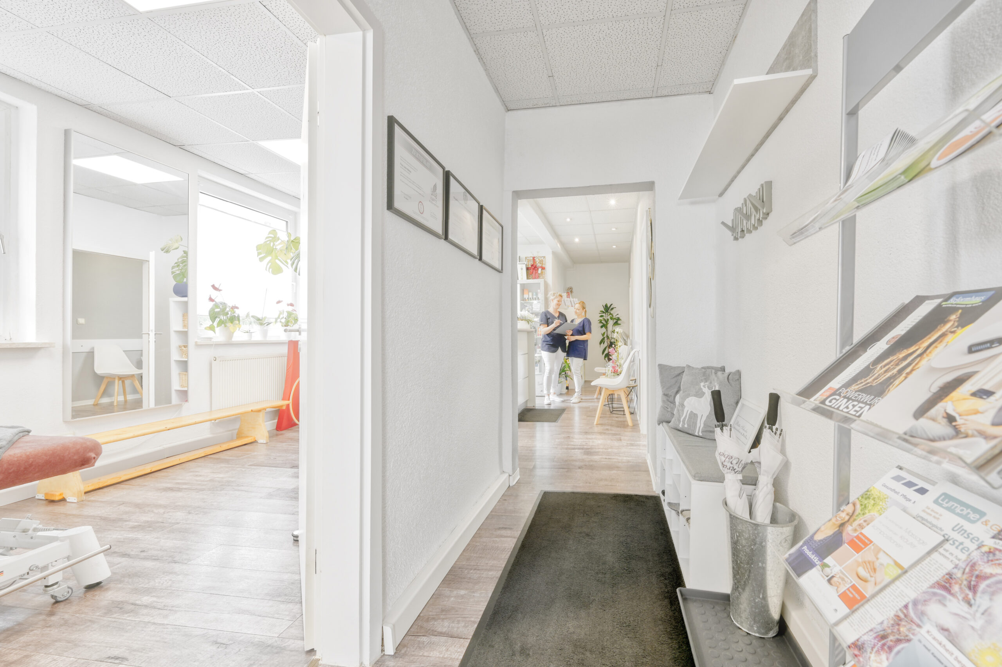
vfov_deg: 81.1
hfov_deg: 104.3
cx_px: 501
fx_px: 389
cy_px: 334
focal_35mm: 14
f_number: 7.1
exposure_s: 1/2.5
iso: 100
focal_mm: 14
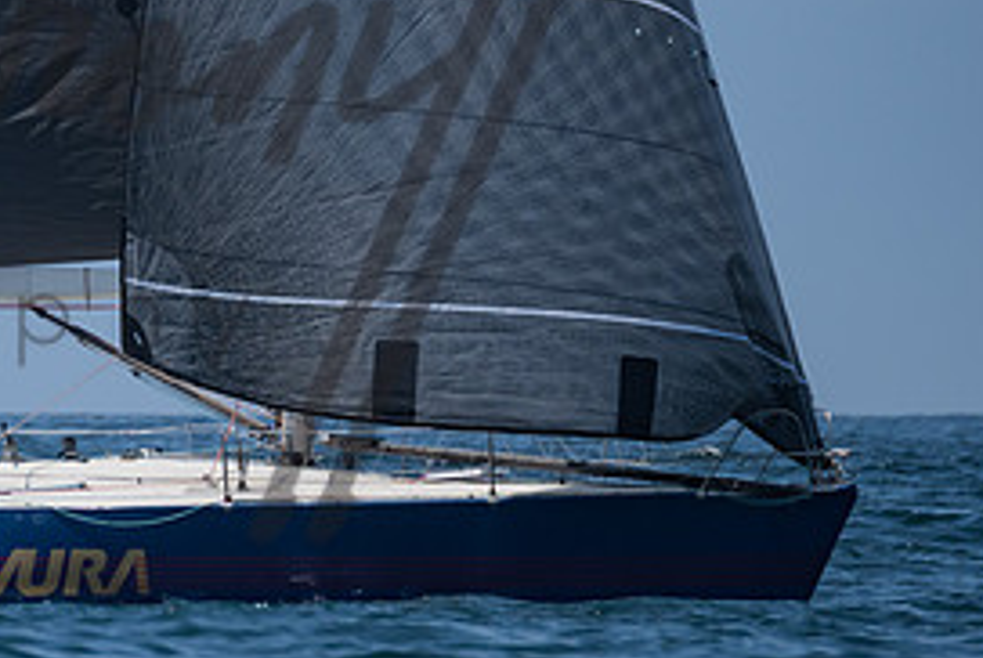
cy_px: 142
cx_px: -262
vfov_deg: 1.2
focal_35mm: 1139
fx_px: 31134
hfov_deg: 1.8
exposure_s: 1/2000
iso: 250
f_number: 6.3
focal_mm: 400
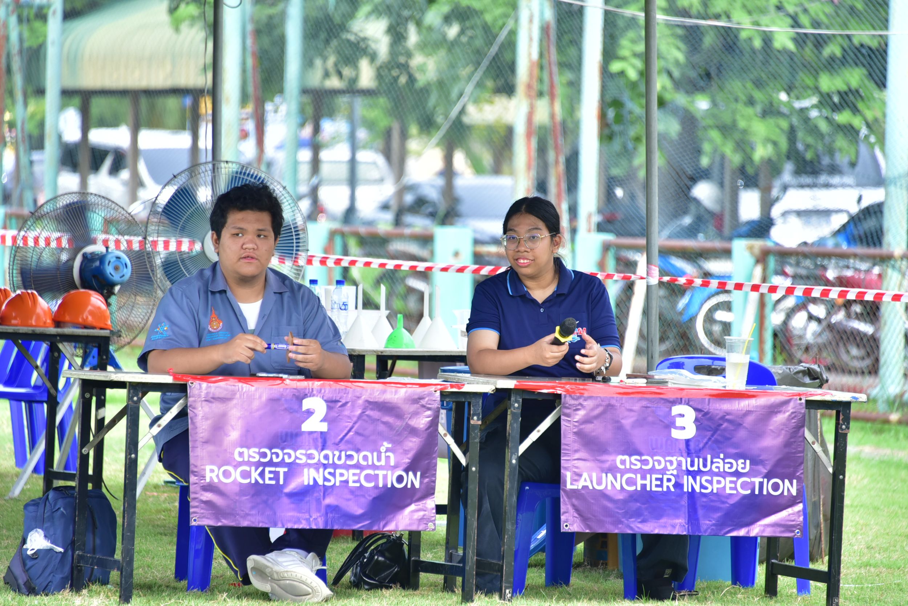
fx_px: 7569
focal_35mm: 300
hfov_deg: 6.9
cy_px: 303
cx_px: 454
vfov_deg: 4.6
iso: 500
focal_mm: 300
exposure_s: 1/320
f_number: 5.6
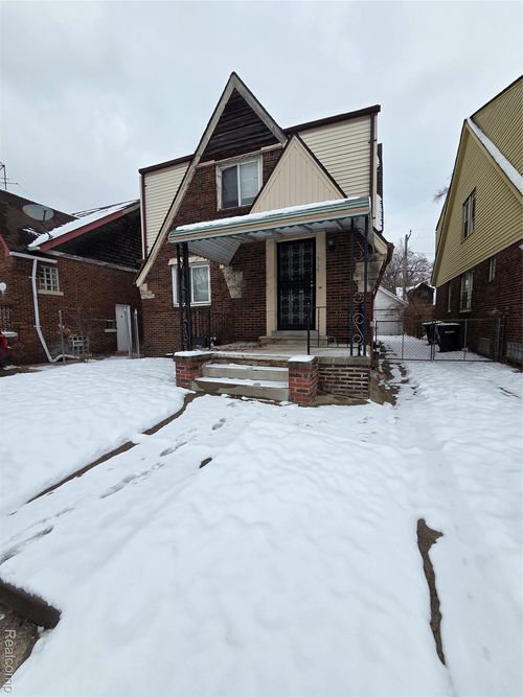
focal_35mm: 13
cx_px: 262
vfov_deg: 106.2
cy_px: 348
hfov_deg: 89.9
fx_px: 262
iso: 50
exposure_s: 1/580
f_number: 2.2
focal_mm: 2.2
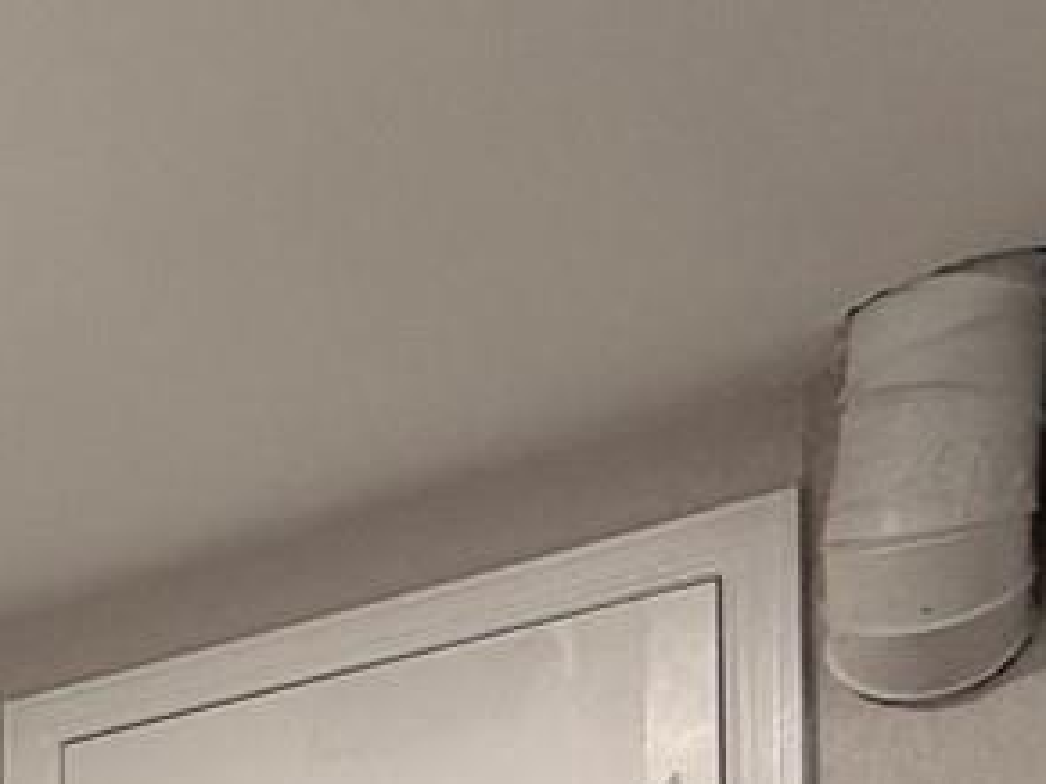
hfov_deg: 16.2
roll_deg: -0.3
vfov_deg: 16.0
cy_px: 1439
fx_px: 2326
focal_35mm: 77
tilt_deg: +1.5
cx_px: -1269
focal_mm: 2.22
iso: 200
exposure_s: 1/60
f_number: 2.2
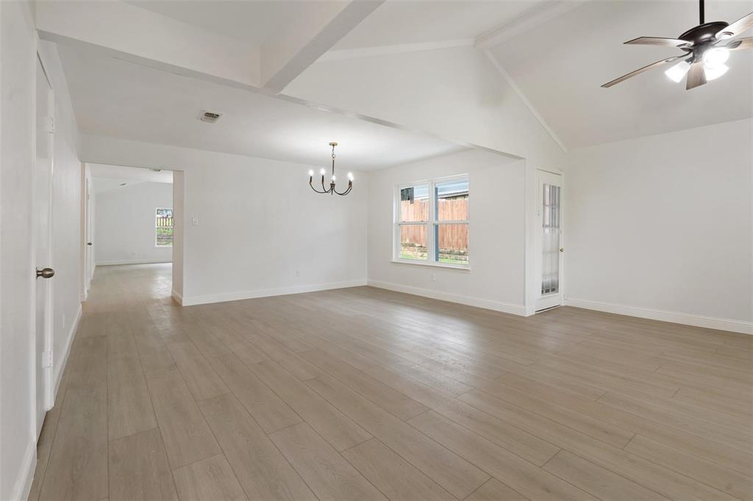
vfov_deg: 73.7
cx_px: 376
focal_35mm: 16
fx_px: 335
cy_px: 250
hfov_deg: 96.8
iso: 400
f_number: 8
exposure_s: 1/6
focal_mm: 16
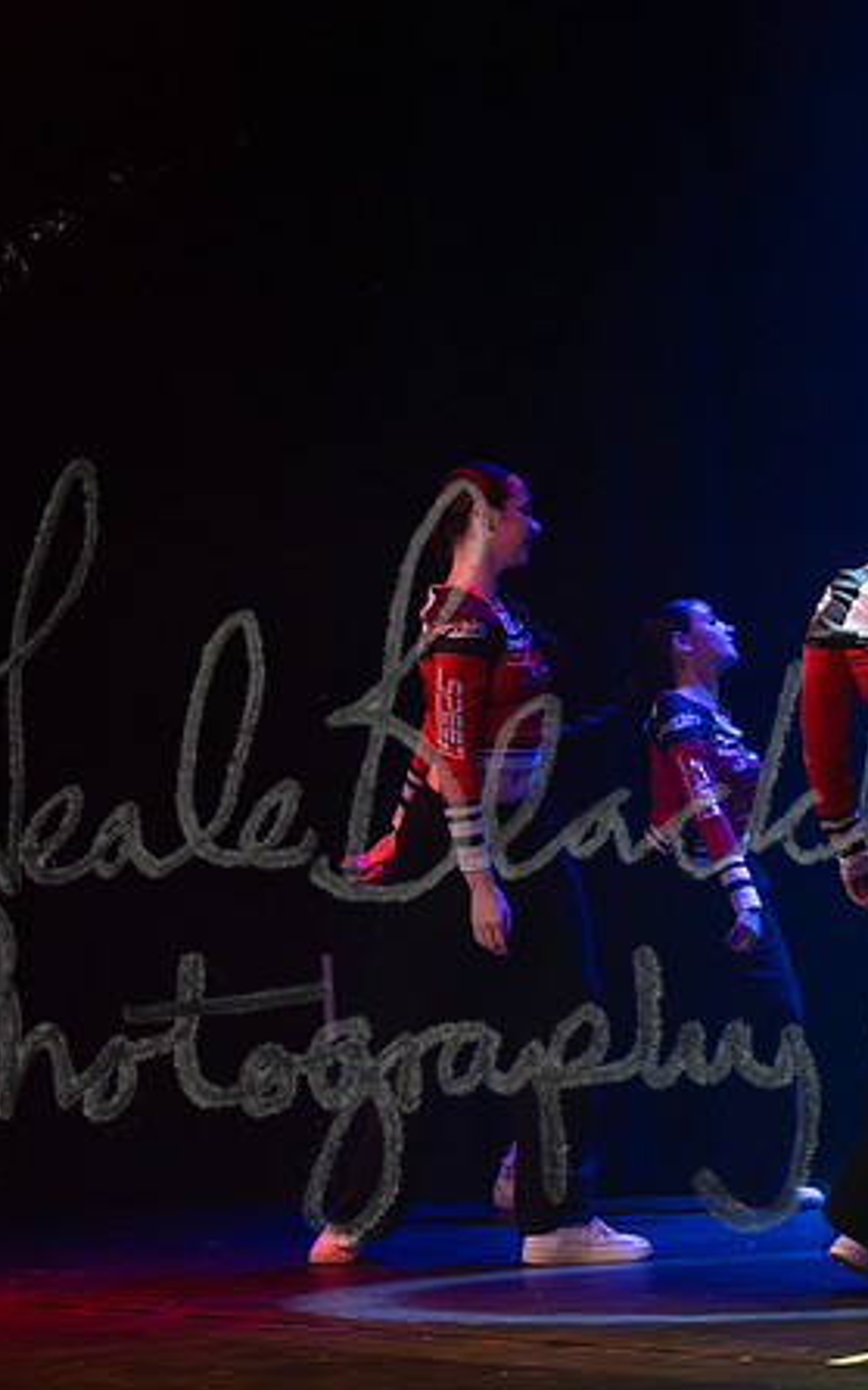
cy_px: 697
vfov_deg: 13.9
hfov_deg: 8.7
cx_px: 542
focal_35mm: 151
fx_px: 5721
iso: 5000
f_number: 4
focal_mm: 98
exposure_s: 1/500
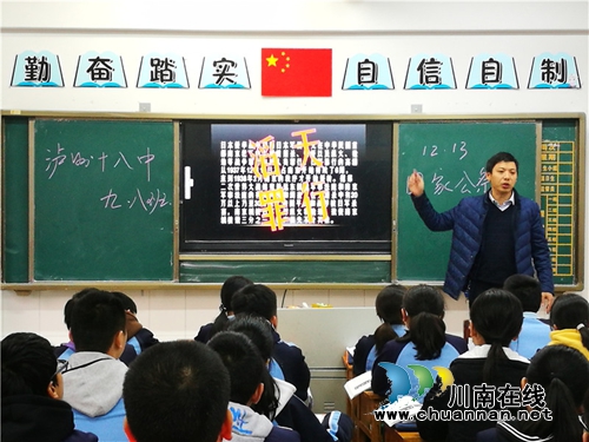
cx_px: 294
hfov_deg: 30.3
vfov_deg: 22.9
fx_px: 1089
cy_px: 221
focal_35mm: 64
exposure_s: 1/25
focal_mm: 4.5
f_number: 2.2
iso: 400
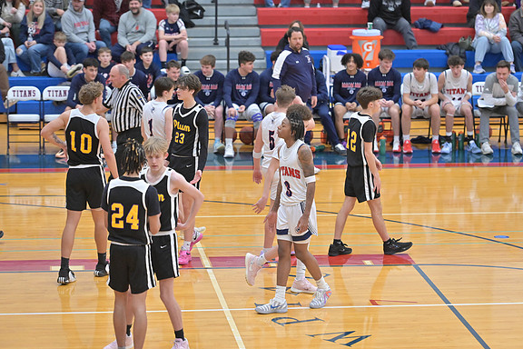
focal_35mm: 151
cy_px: 174
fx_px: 2194
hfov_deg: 13.6
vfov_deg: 9.1
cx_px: 262
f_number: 4
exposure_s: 1/800
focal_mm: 150
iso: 6400
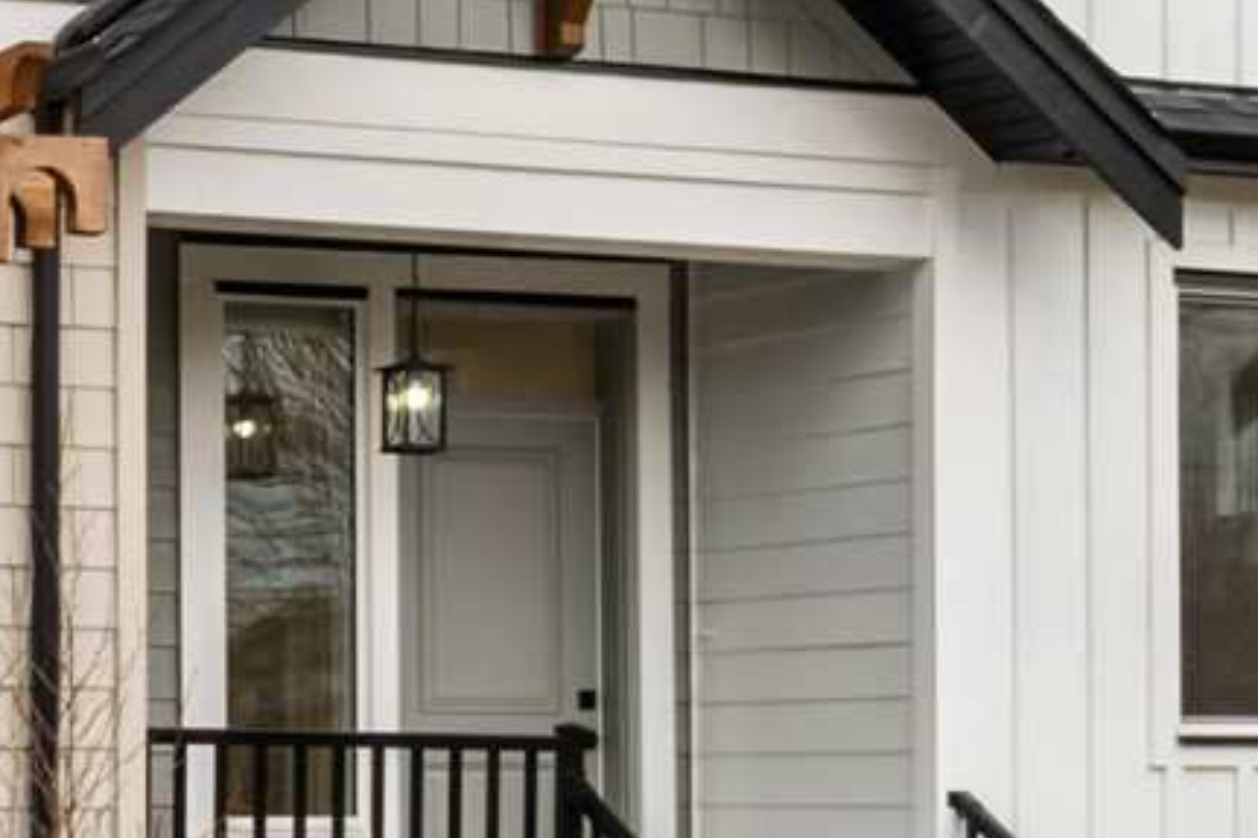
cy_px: 791
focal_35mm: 107
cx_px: -549
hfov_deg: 17.4
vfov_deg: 12.7
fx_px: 3737
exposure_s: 1/25
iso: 125
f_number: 8
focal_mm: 10
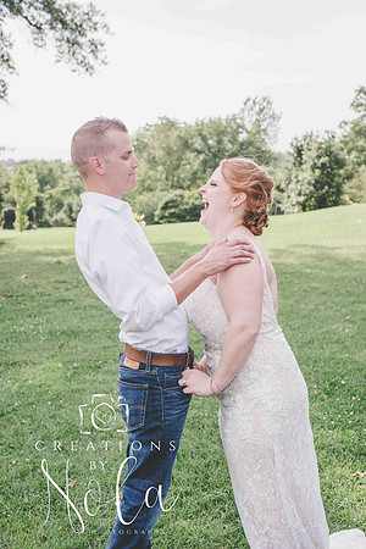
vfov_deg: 39.6
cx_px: 183
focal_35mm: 50
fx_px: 762
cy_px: 274
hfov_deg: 27.0
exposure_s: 1/1250
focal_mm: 50
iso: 500
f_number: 5.6
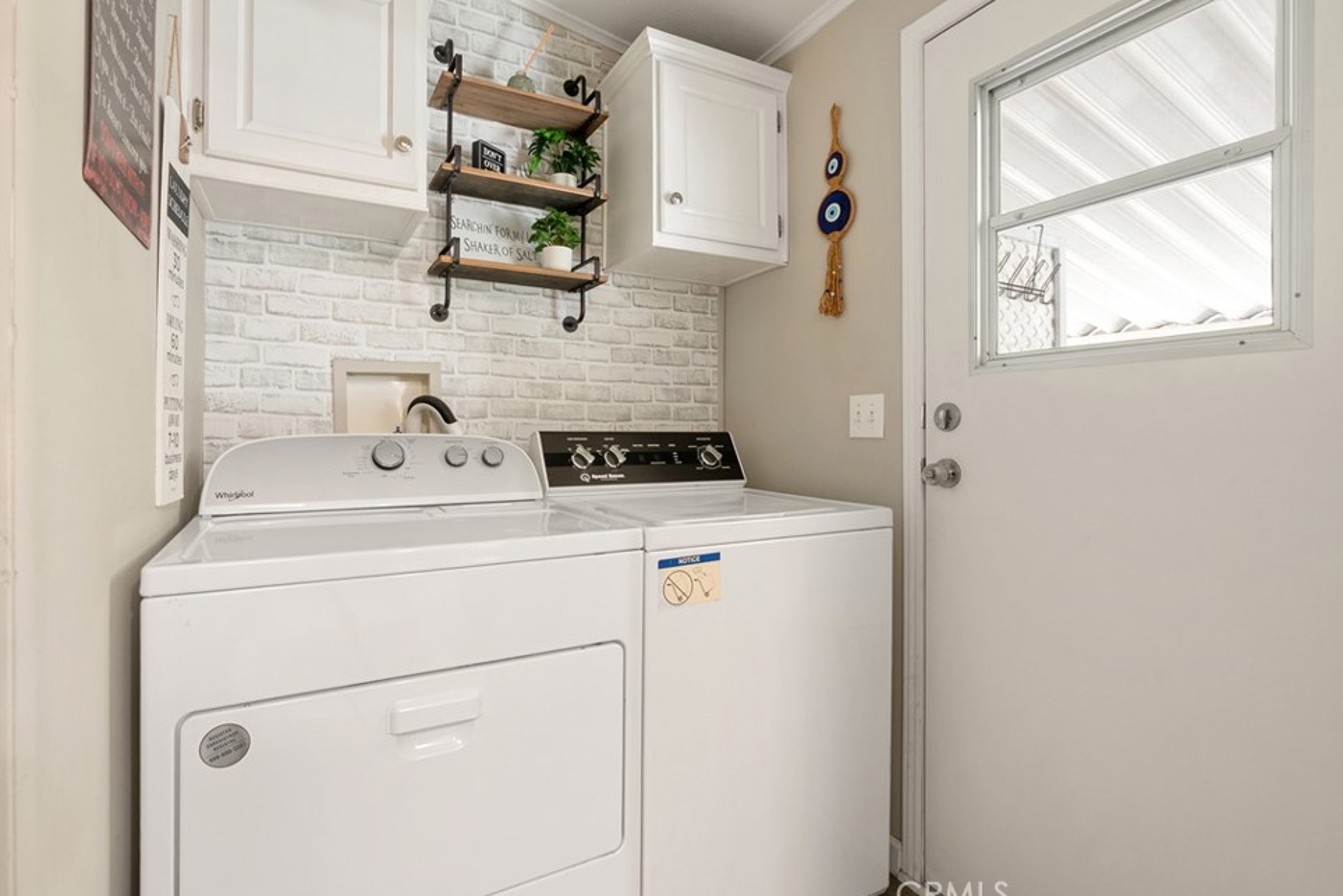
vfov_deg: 70.5
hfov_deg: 93.3
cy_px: 438
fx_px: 634
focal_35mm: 17
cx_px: 658
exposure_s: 1/2
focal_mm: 16
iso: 200
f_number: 9
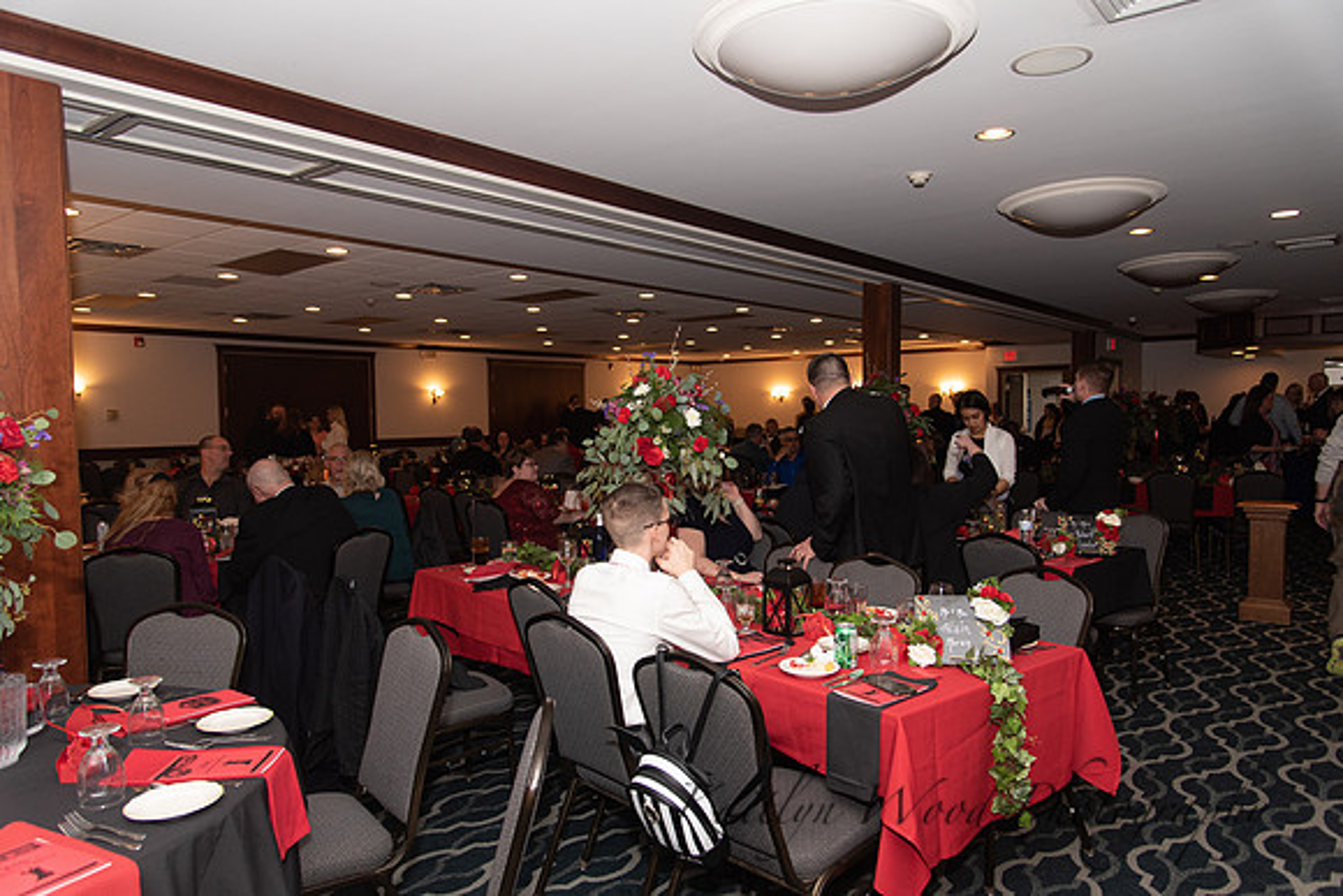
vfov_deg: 53.2
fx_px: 896
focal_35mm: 24
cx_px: 672
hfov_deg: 73.7
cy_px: 448
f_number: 4
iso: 800
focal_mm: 24
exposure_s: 1/200
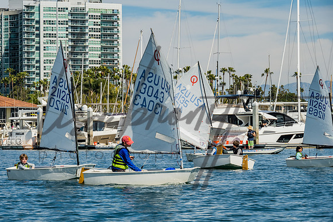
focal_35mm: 157
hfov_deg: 13.1
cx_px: 147
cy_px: 119
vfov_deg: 8.7
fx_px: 1455
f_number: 10
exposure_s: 1/320
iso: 250
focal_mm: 140
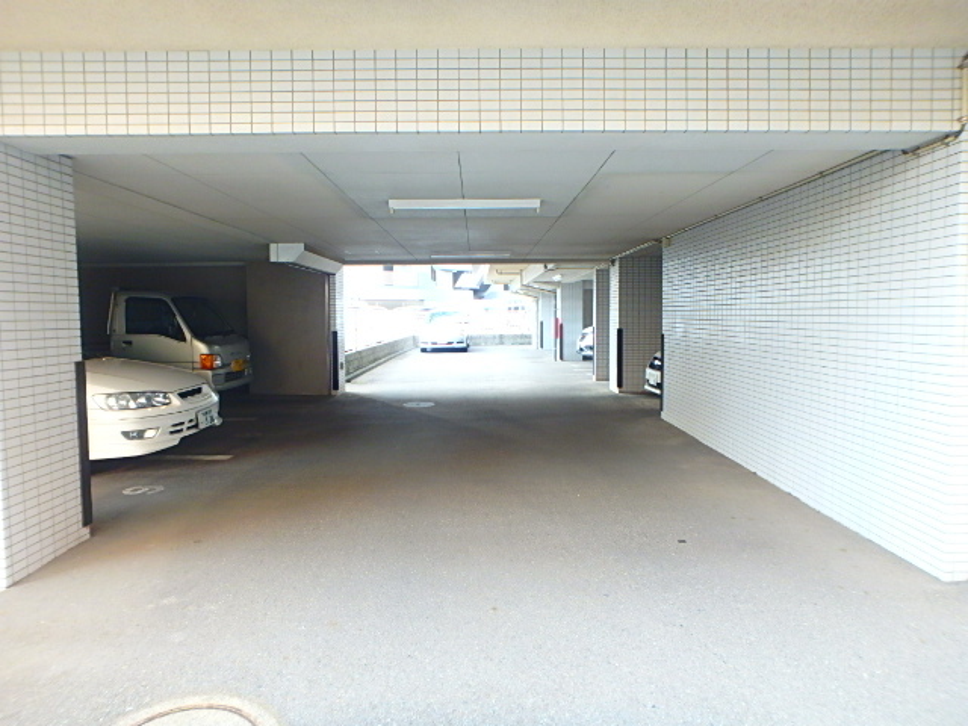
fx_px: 587
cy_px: 363
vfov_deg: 63.4
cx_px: 484
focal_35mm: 21
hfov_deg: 79.0
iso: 250
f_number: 3.5
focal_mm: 3.7
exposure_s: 1/30
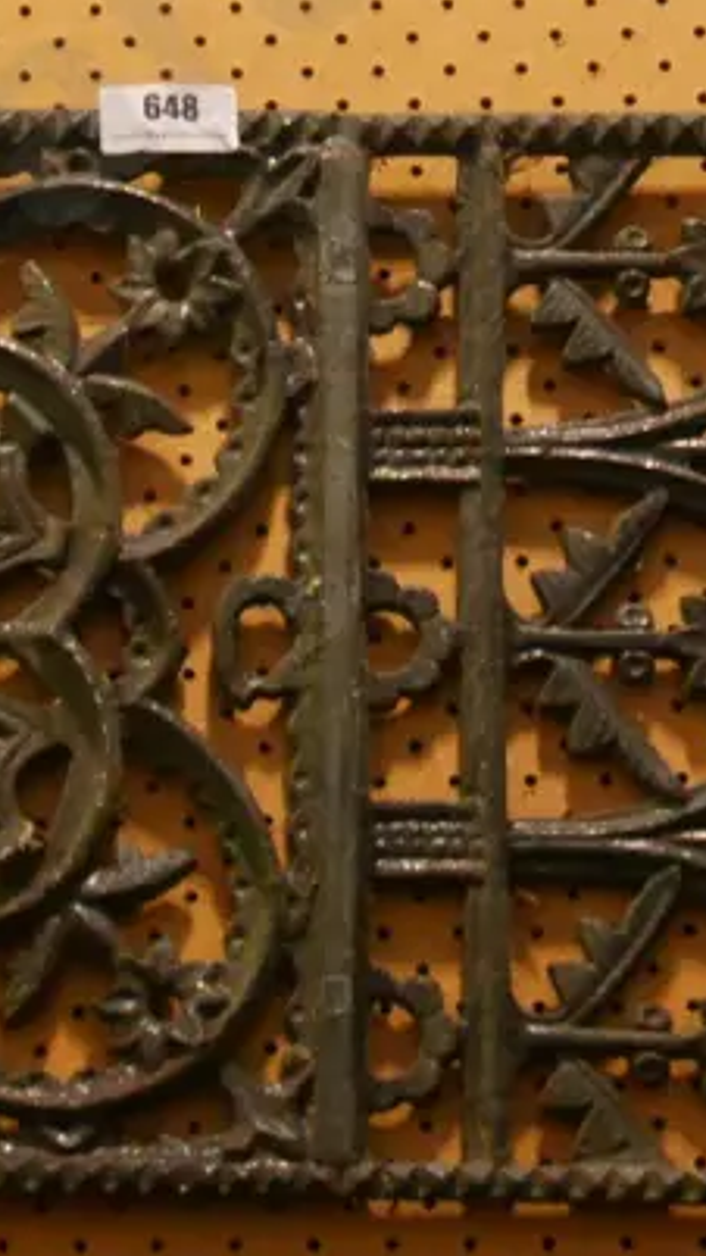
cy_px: 211
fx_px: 4994
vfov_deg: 14.2
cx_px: -56
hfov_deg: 8.0
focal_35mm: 150
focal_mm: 27
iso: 3200
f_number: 5.3
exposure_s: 1/125
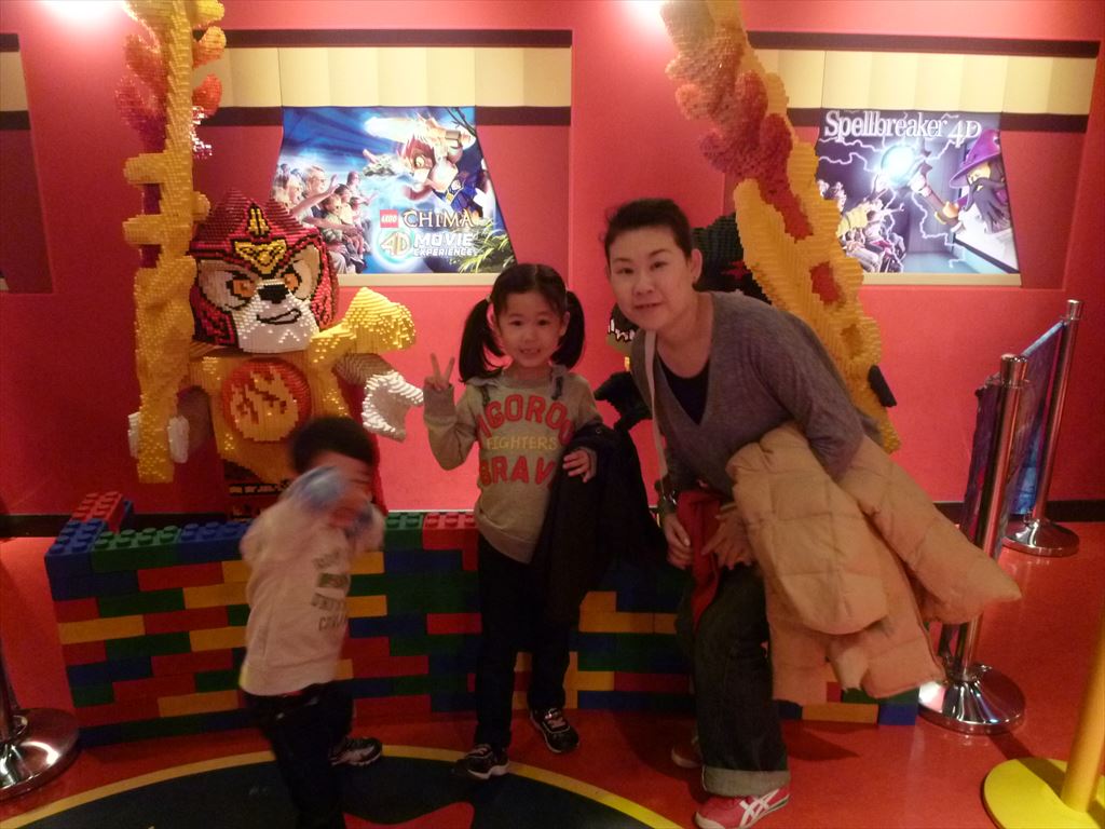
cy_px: 414
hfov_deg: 69.4
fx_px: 798
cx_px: 552
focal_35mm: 25
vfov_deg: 54.9
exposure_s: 1/5
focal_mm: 4.5
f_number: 2.8
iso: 400
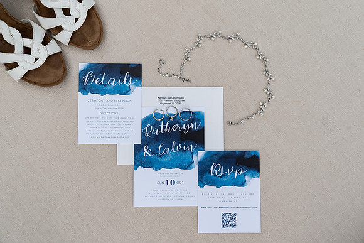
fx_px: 490
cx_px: 182
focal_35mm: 48
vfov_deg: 27.8
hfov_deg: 40.7
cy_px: 122
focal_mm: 48
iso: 100
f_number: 4
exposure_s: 1/1000
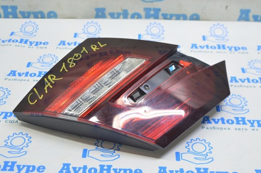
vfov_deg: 23.7
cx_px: 130
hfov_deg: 35.1
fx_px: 413
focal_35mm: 57
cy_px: 86
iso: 400
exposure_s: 1/20
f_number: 5.6
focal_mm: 38
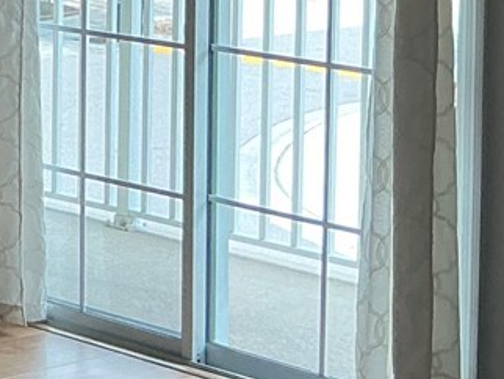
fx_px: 2025
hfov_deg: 12.8
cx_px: -410
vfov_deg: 10.4
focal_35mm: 139
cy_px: -175
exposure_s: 1/120
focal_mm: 3
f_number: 1.8
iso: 32
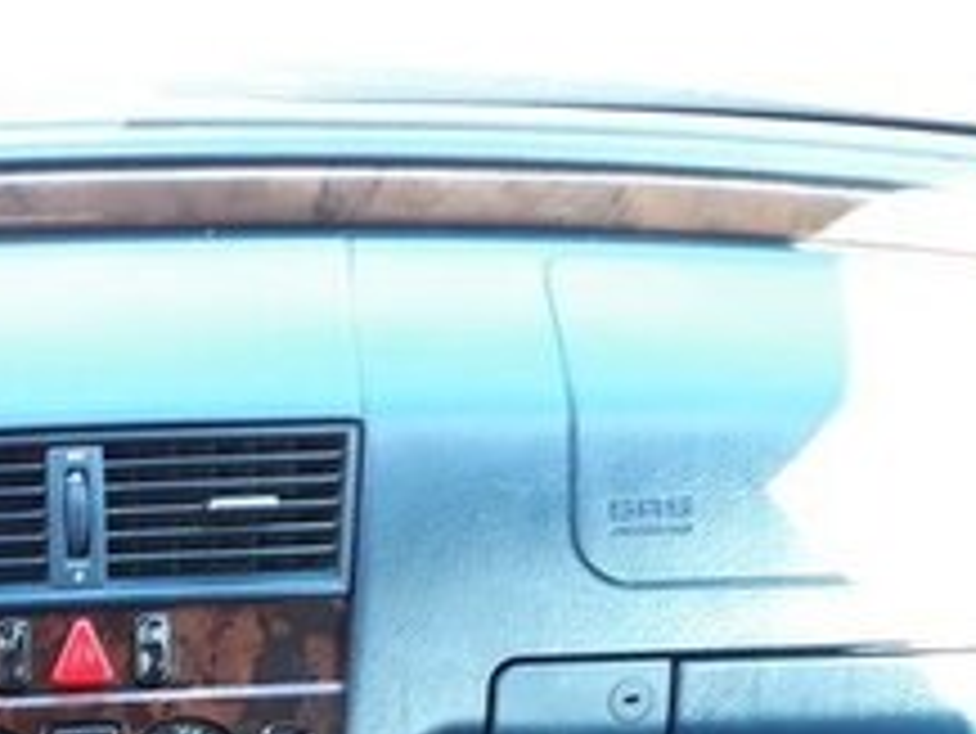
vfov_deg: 16.8
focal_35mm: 82
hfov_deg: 21.2
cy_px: 1006
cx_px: -355
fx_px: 2313
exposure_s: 1/33
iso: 80
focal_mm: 3.6
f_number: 1.9
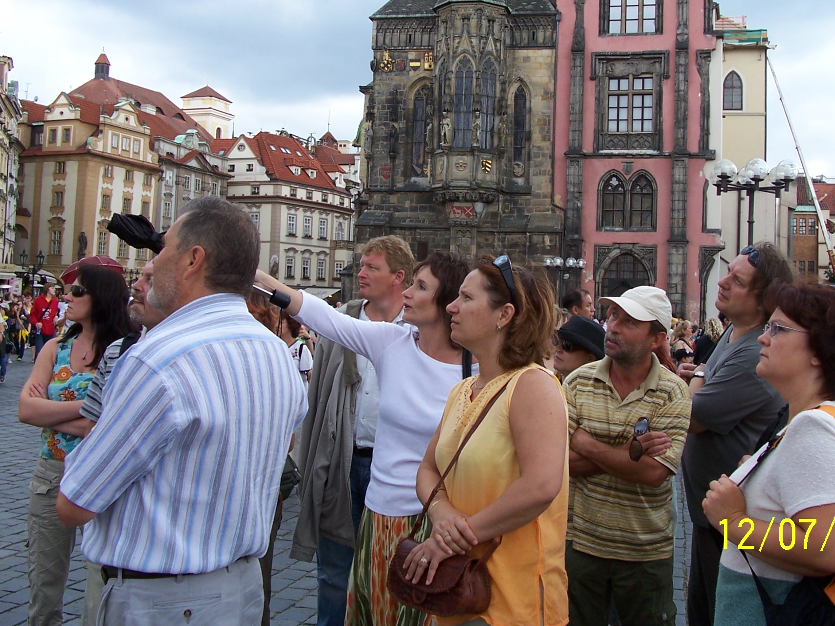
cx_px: 473
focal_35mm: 42
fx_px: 1013
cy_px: 258
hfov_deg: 44.7
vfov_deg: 34.3
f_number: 2.8
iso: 80
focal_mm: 6
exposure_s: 1/250
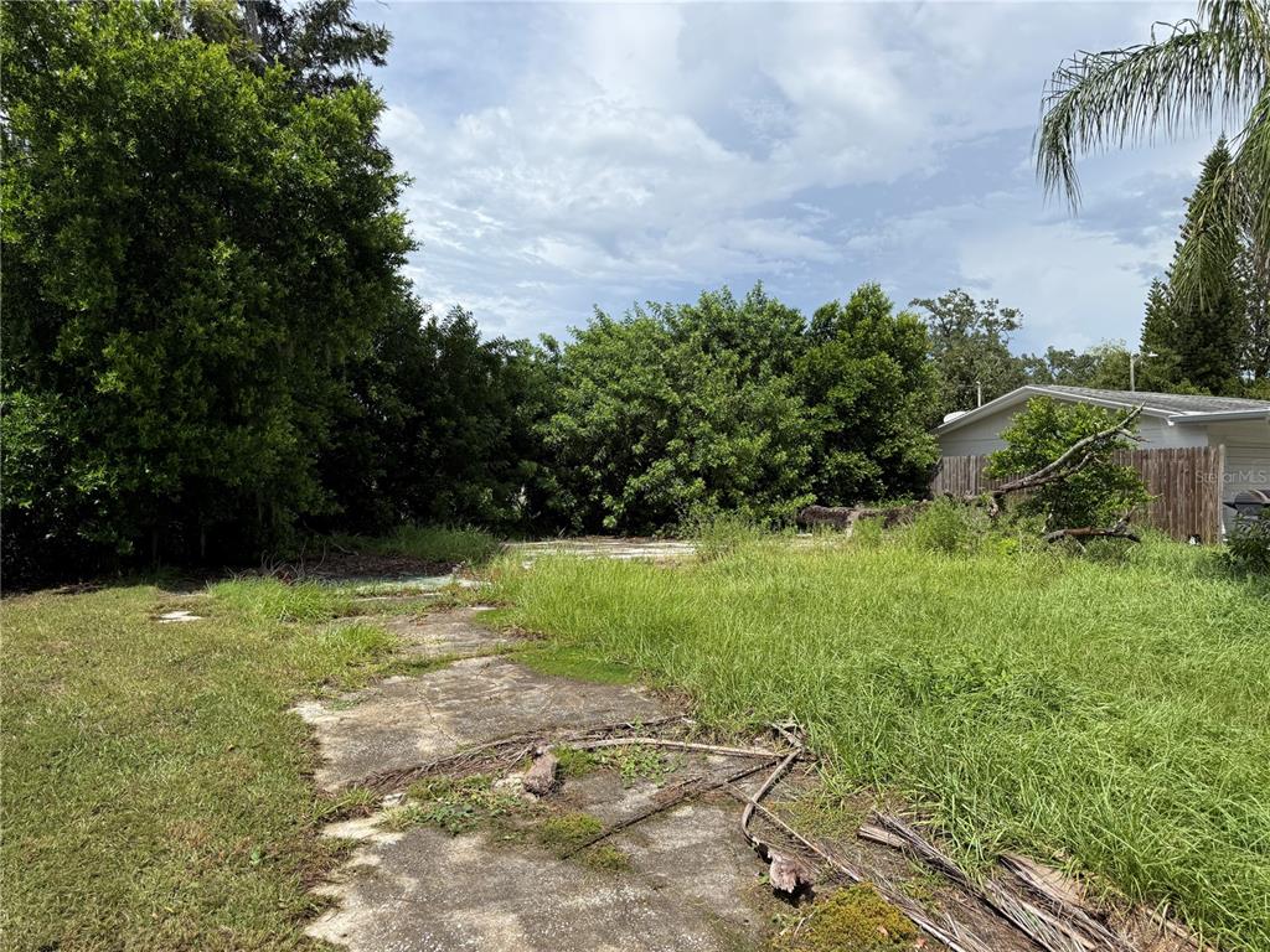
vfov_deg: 56.8
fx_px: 881
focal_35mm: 24
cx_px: 635
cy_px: 476
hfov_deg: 71.6
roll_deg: -0.9
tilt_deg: +1.6
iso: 80
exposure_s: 1/6173
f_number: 1.78
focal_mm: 6.76
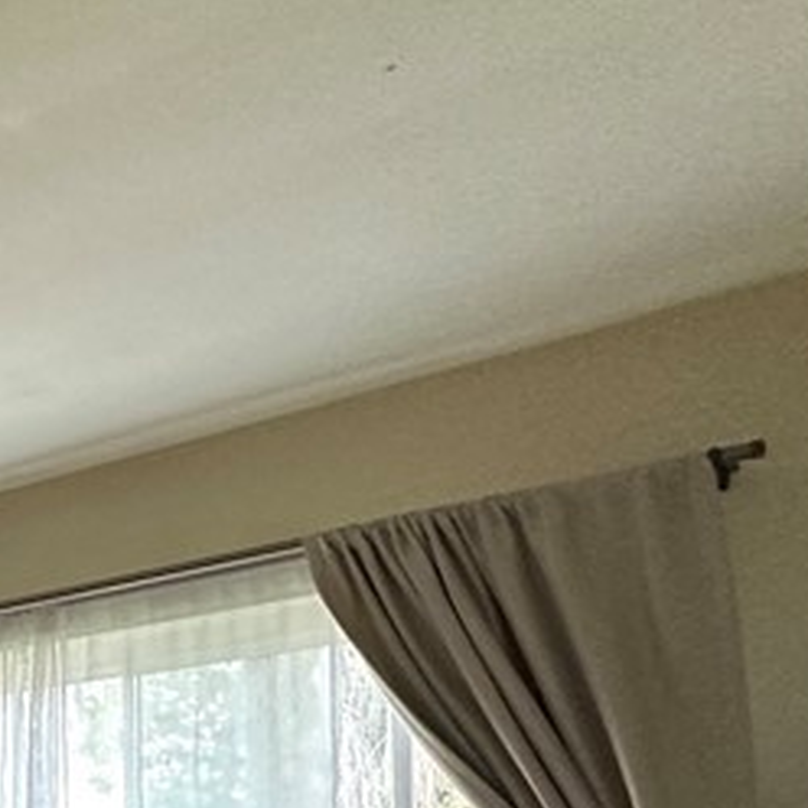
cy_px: 932
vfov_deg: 29.4
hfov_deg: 19.9
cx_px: -759
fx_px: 1347
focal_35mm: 51
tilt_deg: +0.4
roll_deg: +0.0
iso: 320
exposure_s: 1/60
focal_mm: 2.22
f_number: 2.2
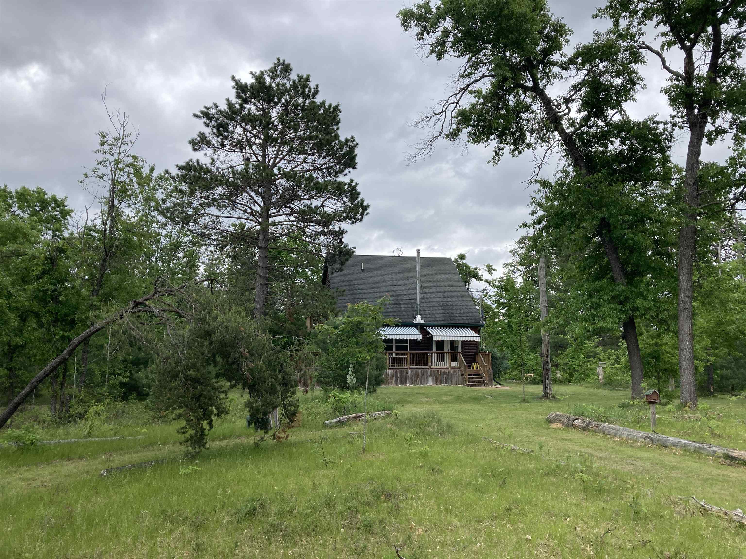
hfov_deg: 63.4
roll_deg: -0.1
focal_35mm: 28
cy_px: 280
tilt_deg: +9.3
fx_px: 603
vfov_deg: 49.7
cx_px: 373
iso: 20
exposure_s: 1/867
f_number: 1.8
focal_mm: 3.99
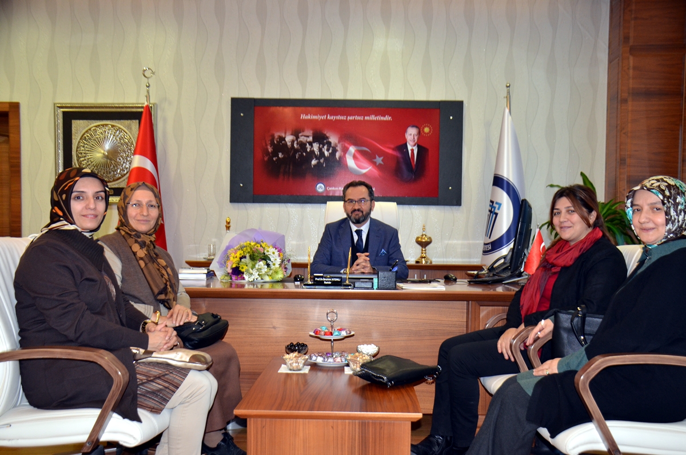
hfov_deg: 53.2
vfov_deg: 36.7
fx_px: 685
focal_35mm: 36
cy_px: 228
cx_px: 343
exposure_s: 1/60
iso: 800
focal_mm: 24
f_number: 3.8
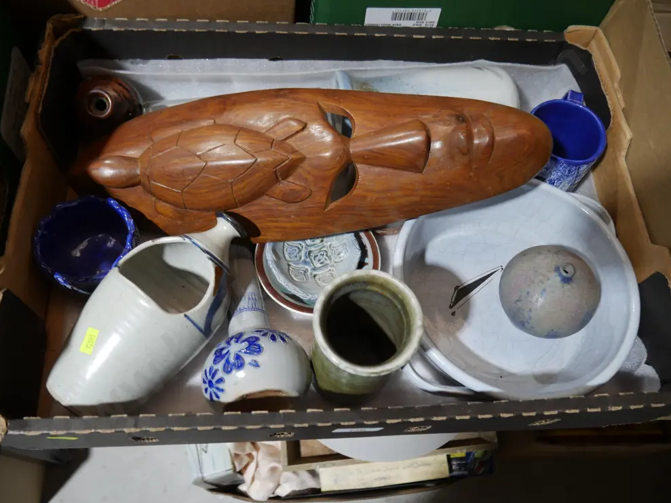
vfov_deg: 48.2
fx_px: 562
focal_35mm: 29
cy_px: 248
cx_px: 326
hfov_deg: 61.6
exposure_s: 1/60
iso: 320
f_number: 3.5
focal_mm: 14
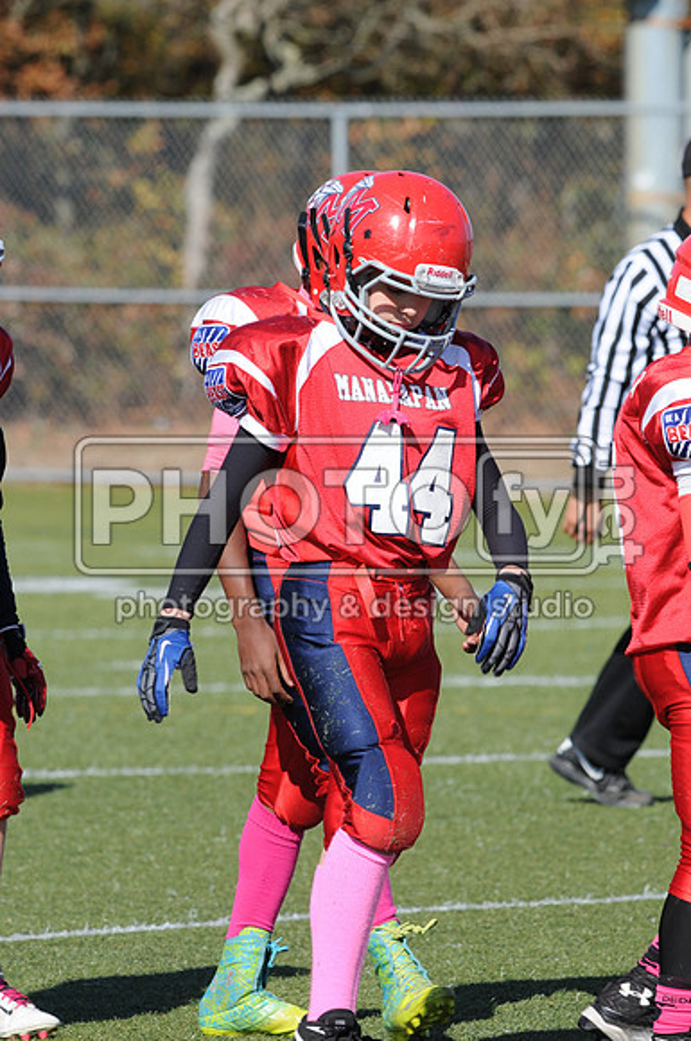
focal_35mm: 450
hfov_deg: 3.0
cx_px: 346
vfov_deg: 4.6
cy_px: 520
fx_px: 12994
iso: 200
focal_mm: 300
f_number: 8
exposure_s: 1/500
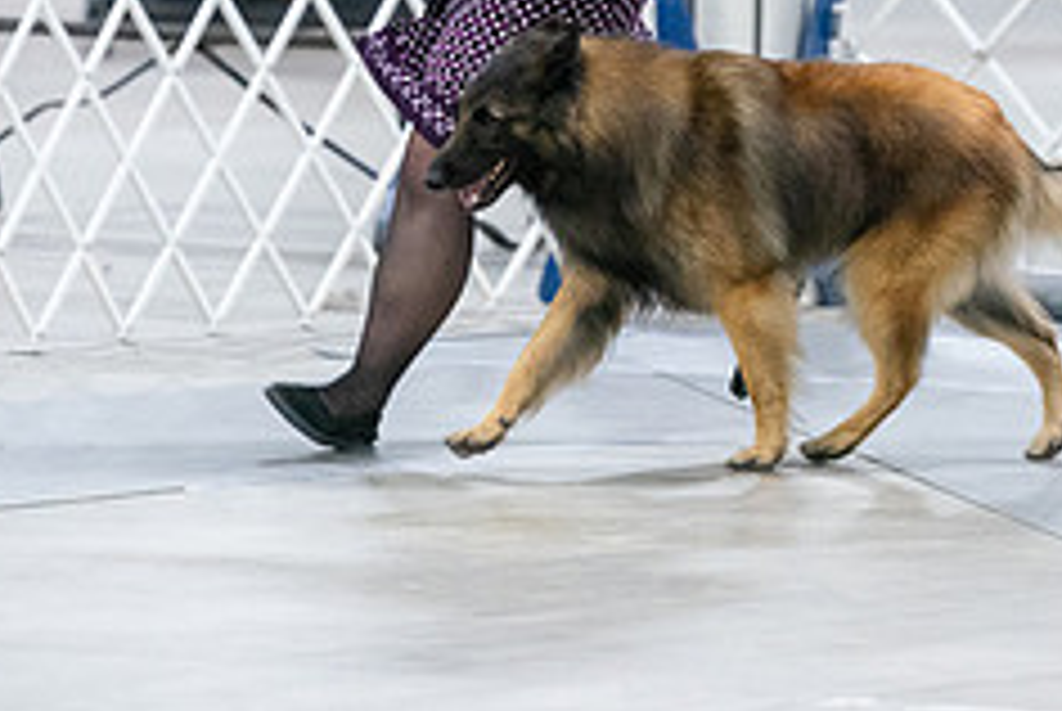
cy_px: -52
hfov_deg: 4.2
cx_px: 662
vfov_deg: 2.8
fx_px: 14502
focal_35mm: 491
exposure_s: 1/250
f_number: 2.8
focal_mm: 200
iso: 6400
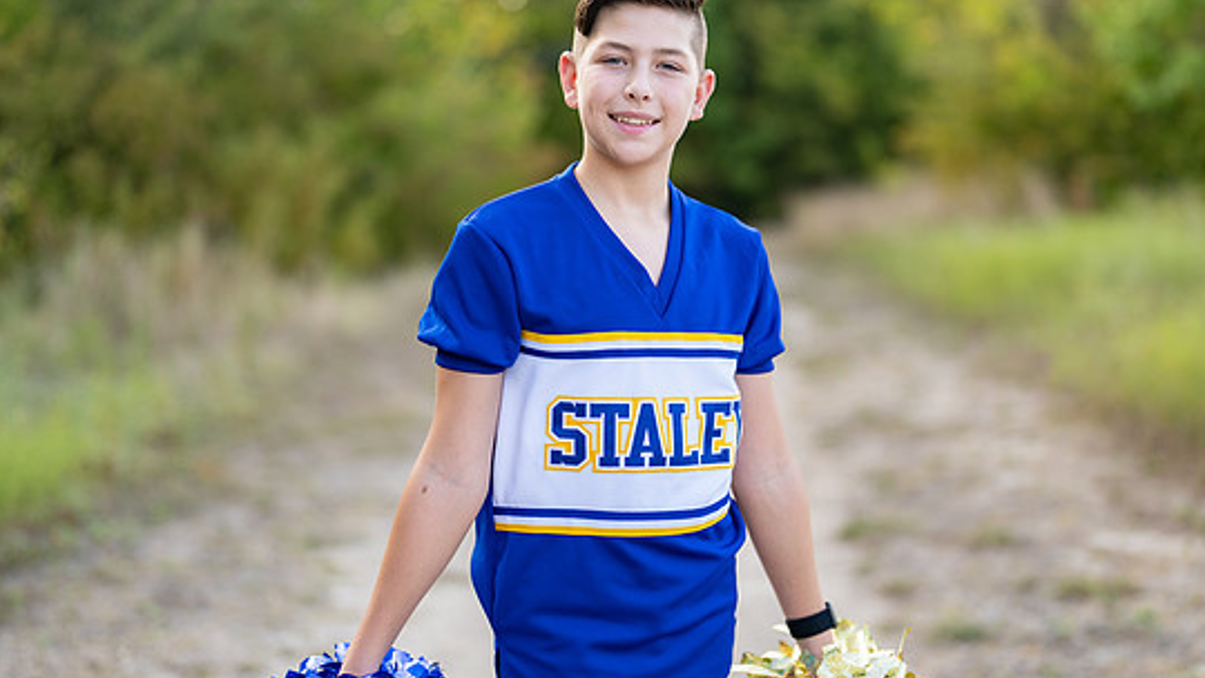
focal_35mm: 64
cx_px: 642
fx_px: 2045
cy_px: 322
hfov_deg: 32.8
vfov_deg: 18.8
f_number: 1.2
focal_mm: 50
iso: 100
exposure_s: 1/800
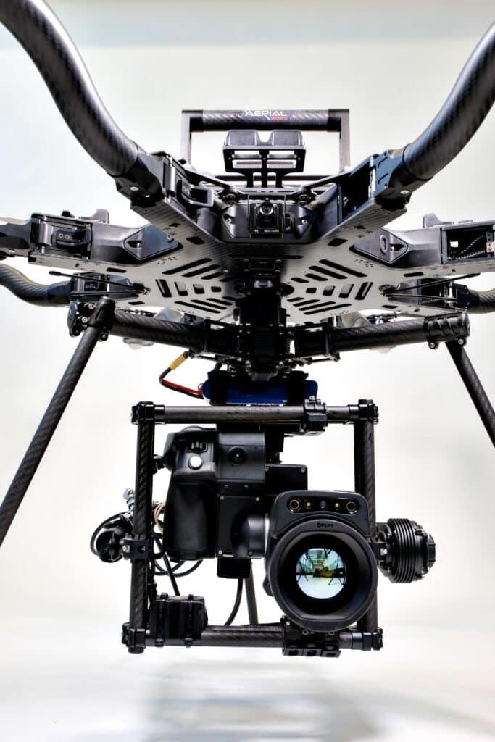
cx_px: 248
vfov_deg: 57.2
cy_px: 371
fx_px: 680
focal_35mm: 33
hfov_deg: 40.0
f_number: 8
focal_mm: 22
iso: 1000
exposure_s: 1/60
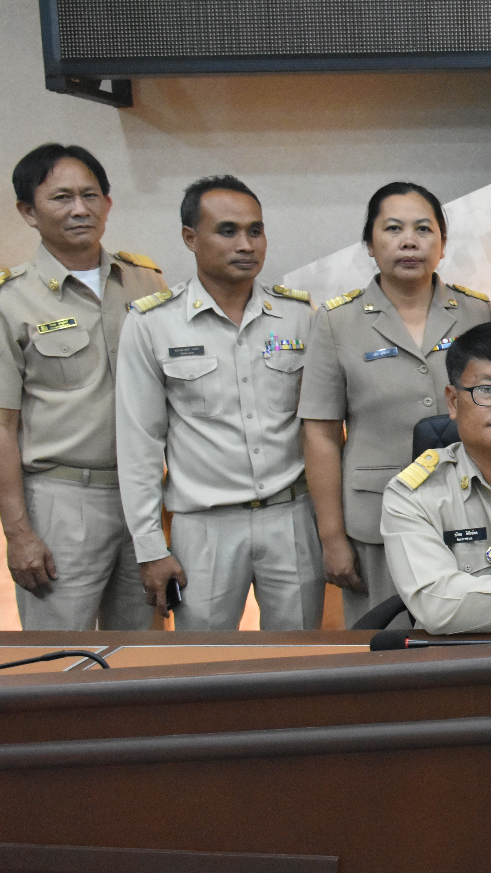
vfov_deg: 40.6
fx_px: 1180
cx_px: 739
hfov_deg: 20.2
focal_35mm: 51
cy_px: 433
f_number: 5
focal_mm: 18
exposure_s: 1/125
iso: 2500
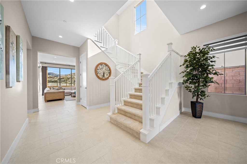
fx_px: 82
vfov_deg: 90.0
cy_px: 82
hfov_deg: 112.6
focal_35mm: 12
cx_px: 124
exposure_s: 1/10
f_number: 4
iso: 100
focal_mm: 12
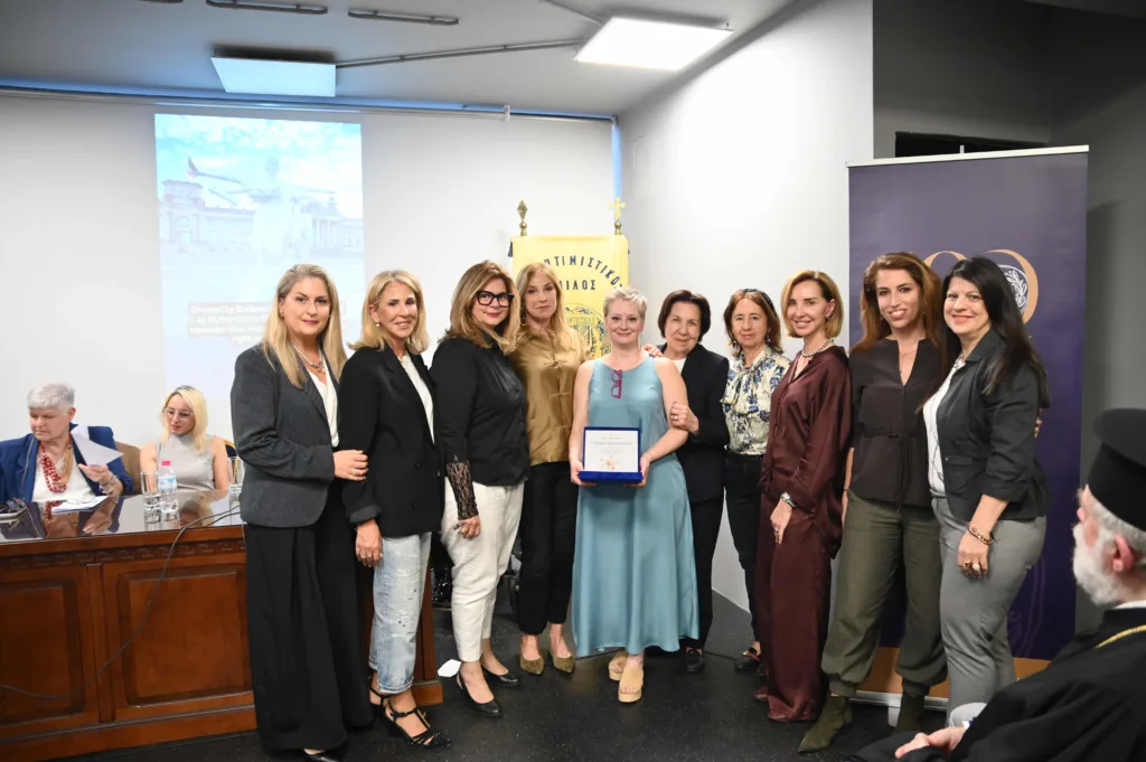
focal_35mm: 24
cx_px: 573
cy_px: 381
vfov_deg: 53.1
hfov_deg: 73.8
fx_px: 763
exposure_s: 1/200
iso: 3200
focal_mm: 24
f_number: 2.8
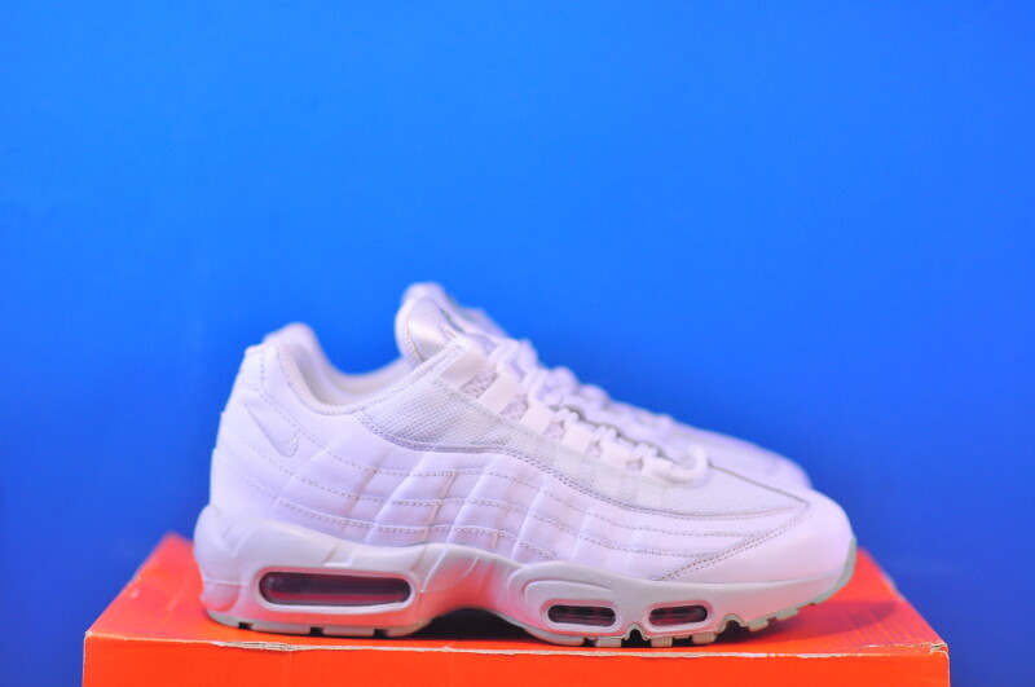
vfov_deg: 18.1
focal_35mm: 75
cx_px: 518
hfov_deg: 27.0
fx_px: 2153
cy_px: 344
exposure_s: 1/320
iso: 250
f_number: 2.2
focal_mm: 50
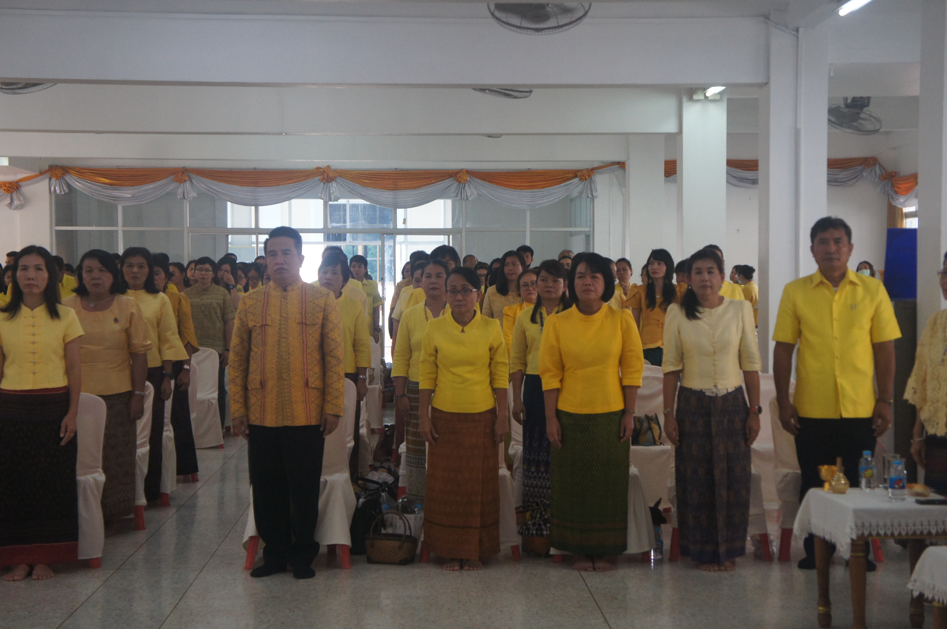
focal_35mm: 66
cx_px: 474
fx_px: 1734
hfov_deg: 30.5
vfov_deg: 20.6
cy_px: 314
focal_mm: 44
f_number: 4.5
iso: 1250
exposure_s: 1/160
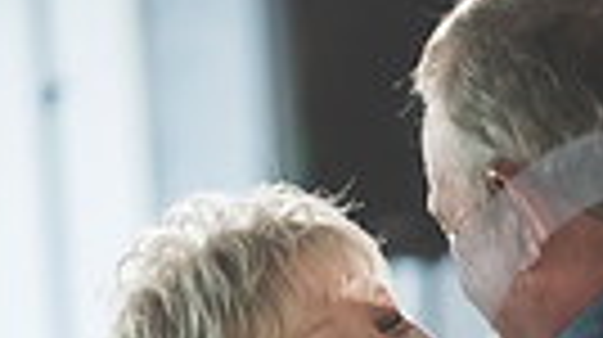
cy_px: 888
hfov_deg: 4.1
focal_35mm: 528
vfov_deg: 2.3
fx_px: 8432
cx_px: 540
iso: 500
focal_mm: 150
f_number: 2.8
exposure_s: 1/200
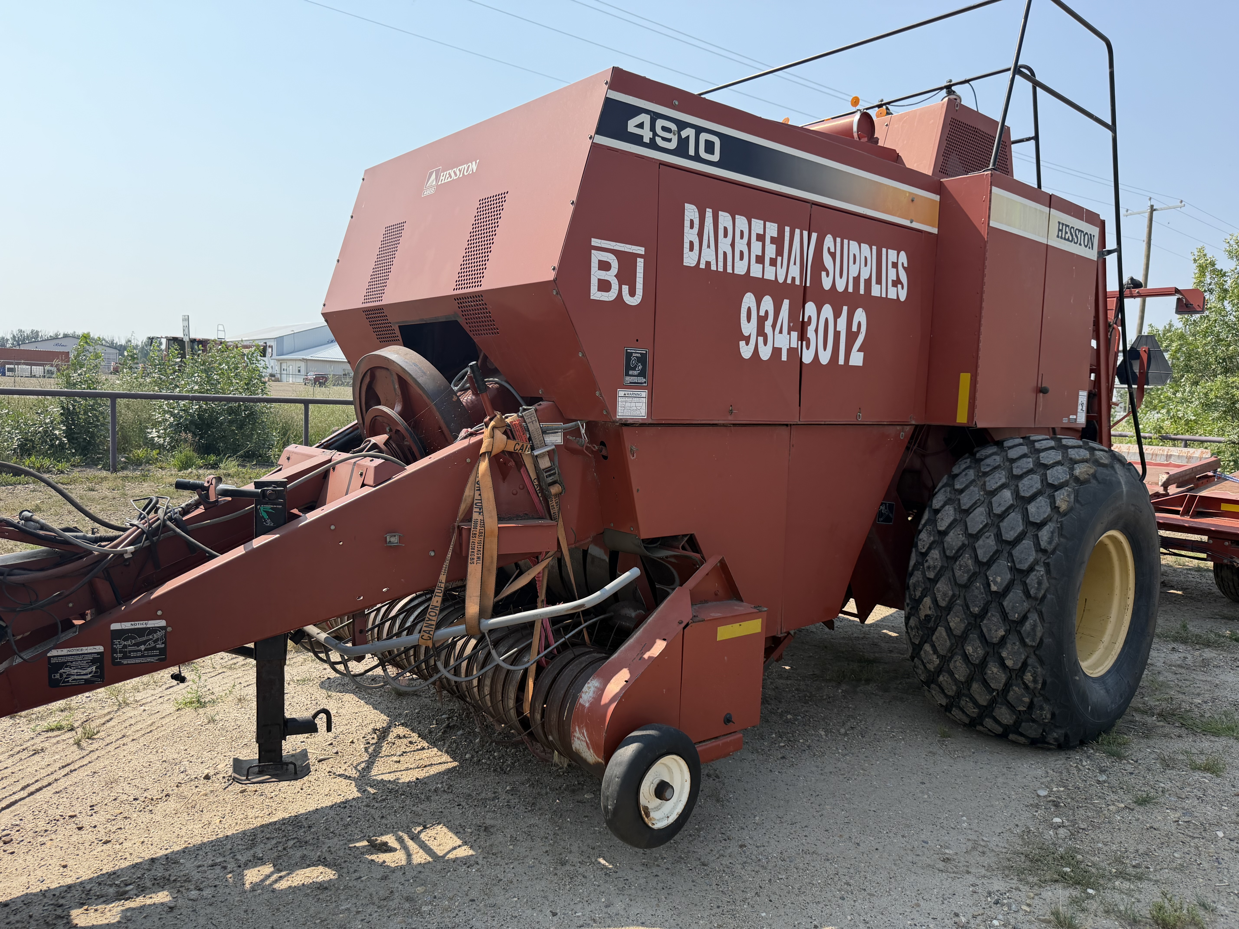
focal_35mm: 24
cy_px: 464
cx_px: 620
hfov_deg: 71.6
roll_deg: -3.6
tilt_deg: -5.2
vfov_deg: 56.8
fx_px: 859
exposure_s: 1/4167
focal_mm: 6.76
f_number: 1.78
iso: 100
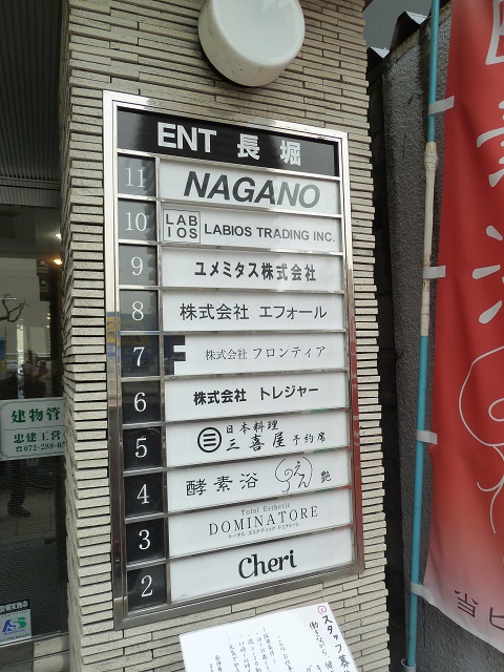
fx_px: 485
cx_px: 252
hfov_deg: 54.9
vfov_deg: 69.4
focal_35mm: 25
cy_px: 336
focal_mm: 4.1
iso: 125
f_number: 4
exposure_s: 1/125
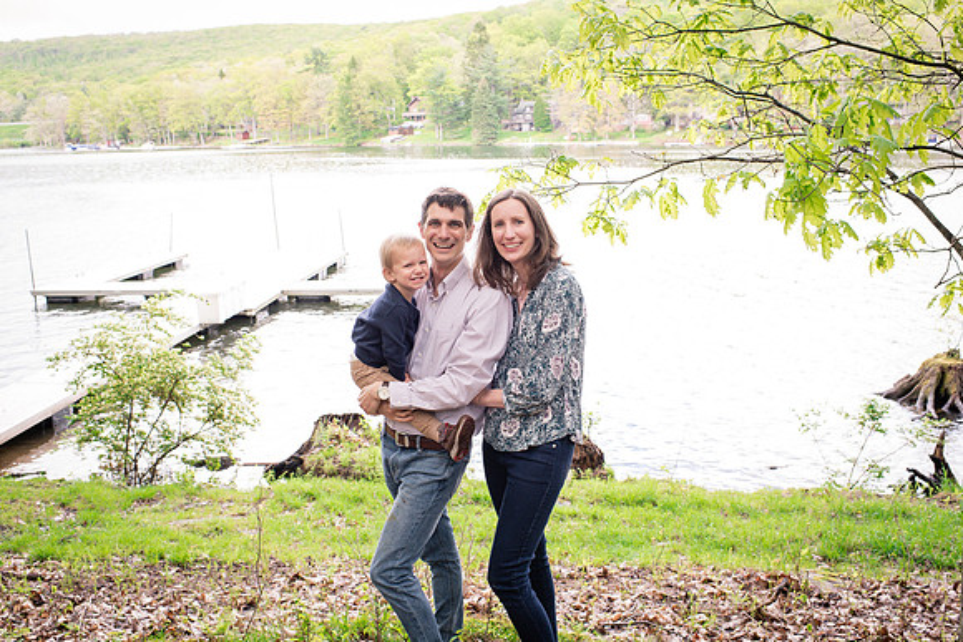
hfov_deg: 54.4
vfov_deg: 37.9
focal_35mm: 35
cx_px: 482
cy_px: 321
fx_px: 936
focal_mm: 35
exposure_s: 1/160
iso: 800
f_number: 6.3
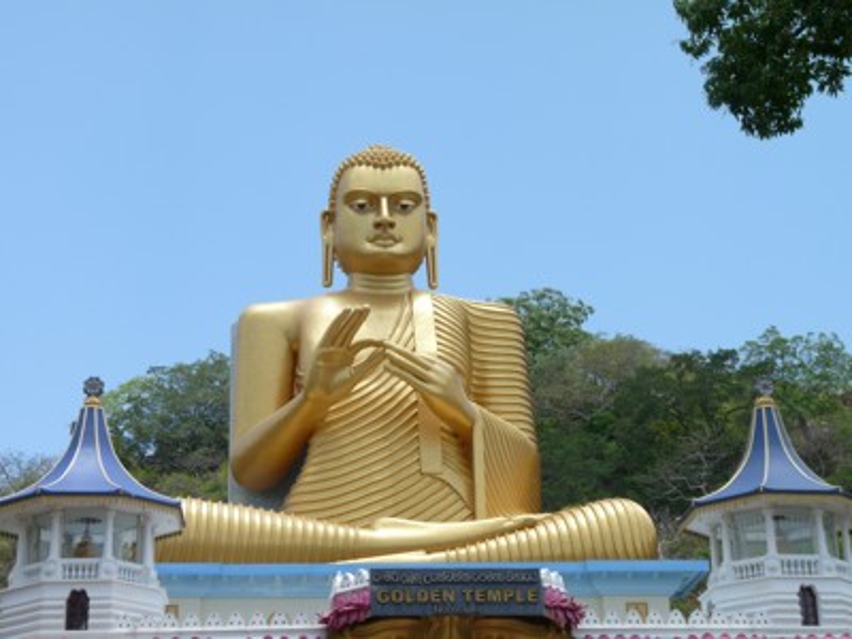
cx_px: 426
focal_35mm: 75
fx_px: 1846
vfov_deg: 19.6
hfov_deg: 26.0
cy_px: 320
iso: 100
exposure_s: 1/320
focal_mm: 13.3
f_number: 5.6
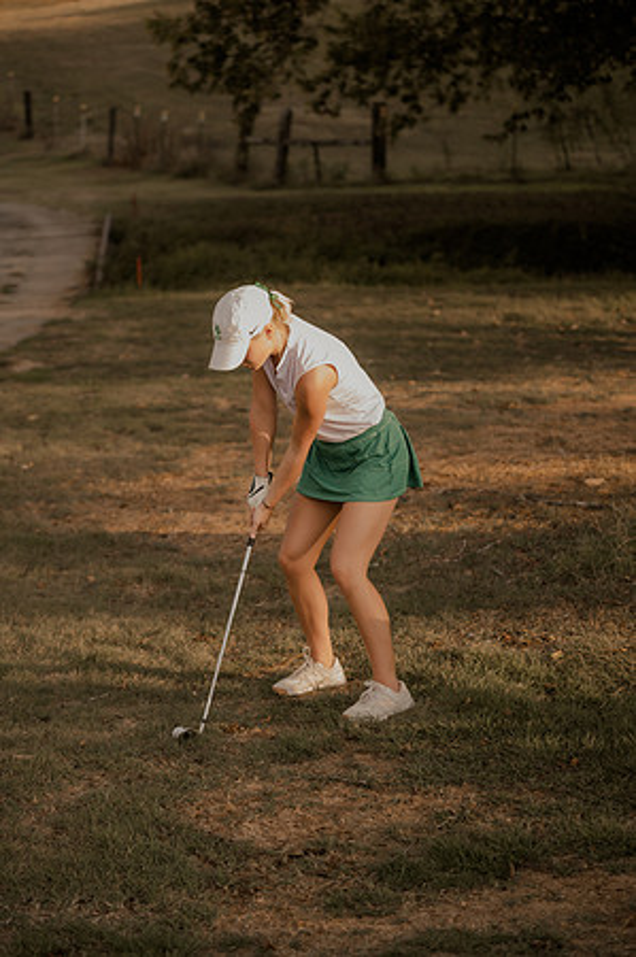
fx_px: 1859
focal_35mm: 70
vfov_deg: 28.9
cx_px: 318
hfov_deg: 19.4
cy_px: 478
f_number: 2.8
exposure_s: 1/2000
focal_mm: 70
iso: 1000
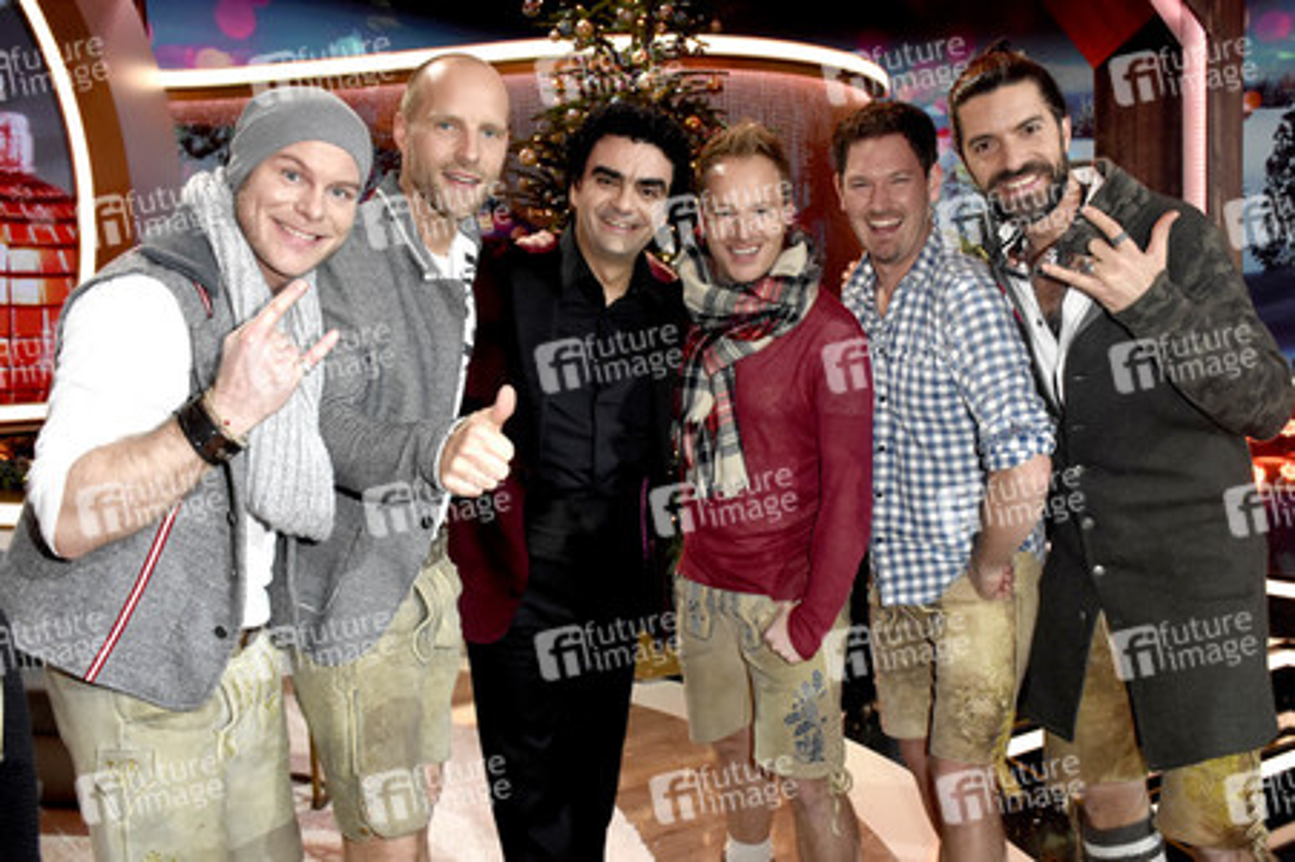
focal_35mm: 34
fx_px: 1240
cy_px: 431
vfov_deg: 38.3
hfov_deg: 55.1
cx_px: 648
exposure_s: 1/100
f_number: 6.3
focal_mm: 23
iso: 1600
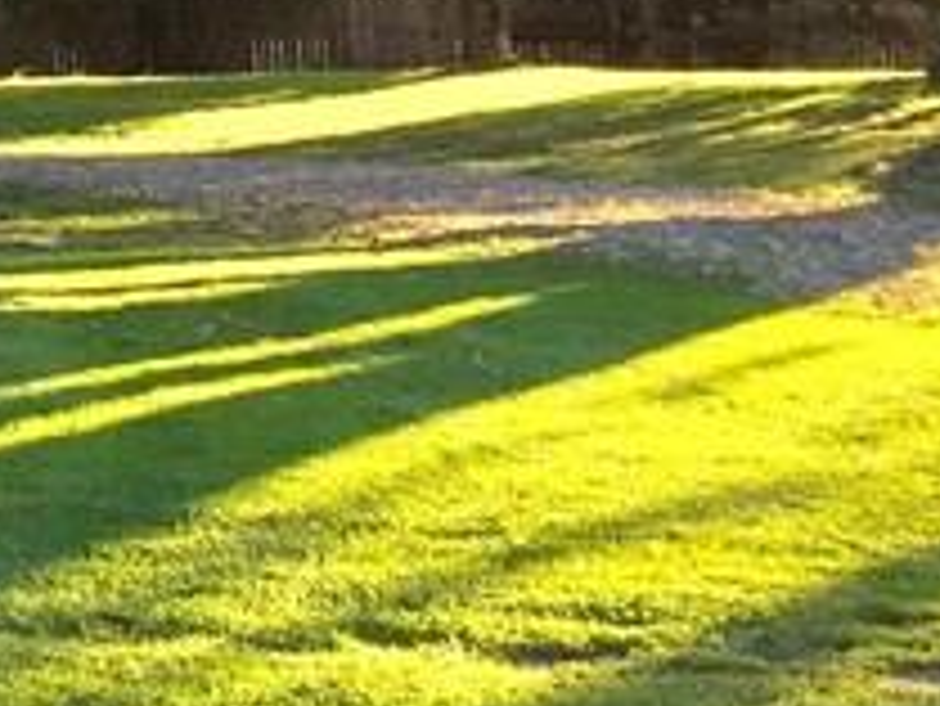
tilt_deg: +7.6
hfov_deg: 12.5
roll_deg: +0.2
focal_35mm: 142
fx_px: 3858
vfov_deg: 9.9
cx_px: -814
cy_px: -535
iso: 32
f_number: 2.2
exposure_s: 1/416
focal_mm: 4.15
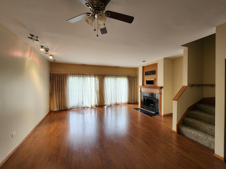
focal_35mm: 13
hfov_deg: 106.2
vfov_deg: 89.9
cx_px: 113
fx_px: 85
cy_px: 84
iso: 160
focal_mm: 2.2
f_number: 2.2
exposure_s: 1/60
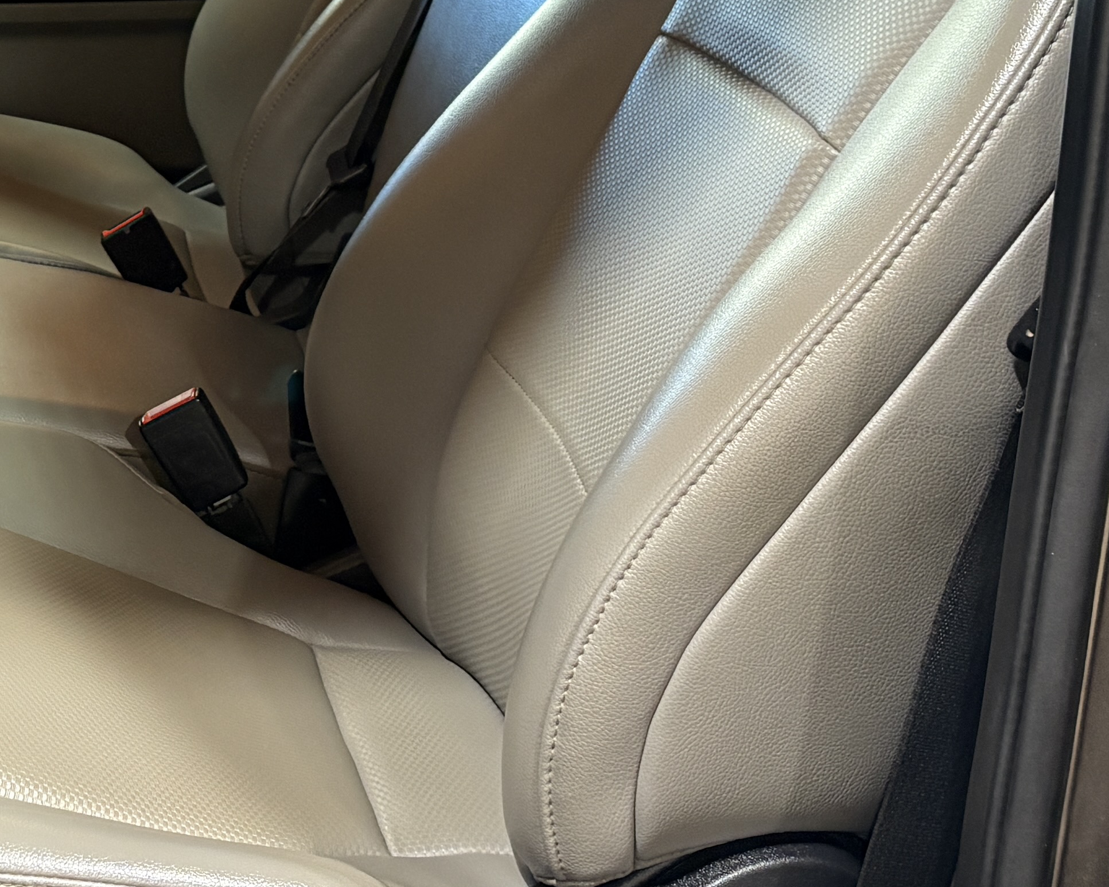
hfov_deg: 24.1
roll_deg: -0.4
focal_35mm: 75
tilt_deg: -11.8
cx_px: -32
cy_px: 38
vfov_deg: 19.9
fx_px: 2461
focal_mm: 5.96
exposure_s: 1/60
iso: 250
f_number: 1.6
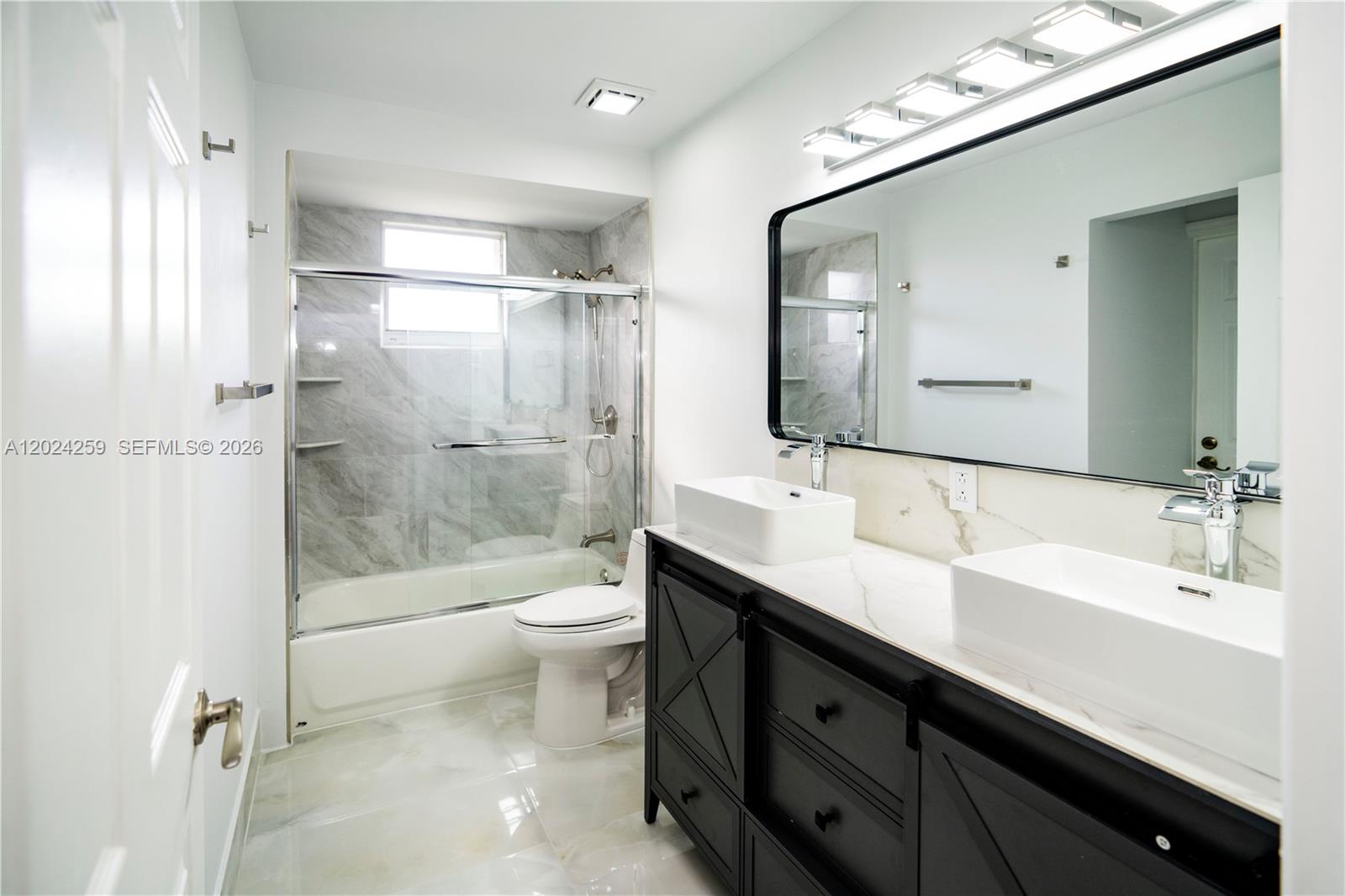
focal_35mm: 16
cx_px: 672
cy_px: 448
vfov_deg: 73.7
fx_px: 598
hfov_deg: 96.7
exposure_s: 1/160
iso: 1000
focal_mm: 16
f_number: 3.2
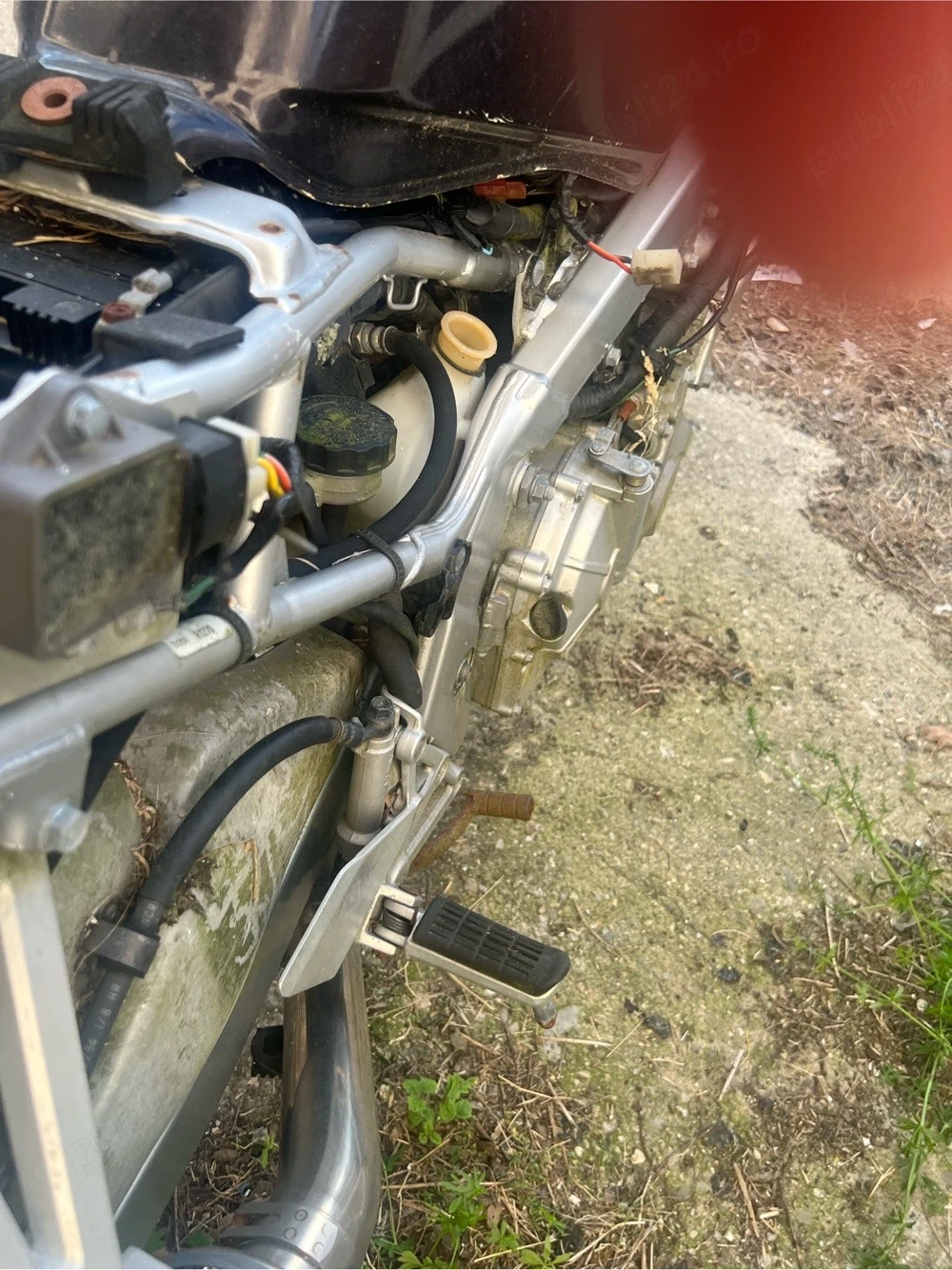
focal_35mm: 26
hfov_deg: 53.0
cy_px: 635
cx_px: 476
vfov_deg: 67.3
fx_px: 954
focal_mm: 5.7
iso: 50
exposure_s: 1/414
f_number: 1.5
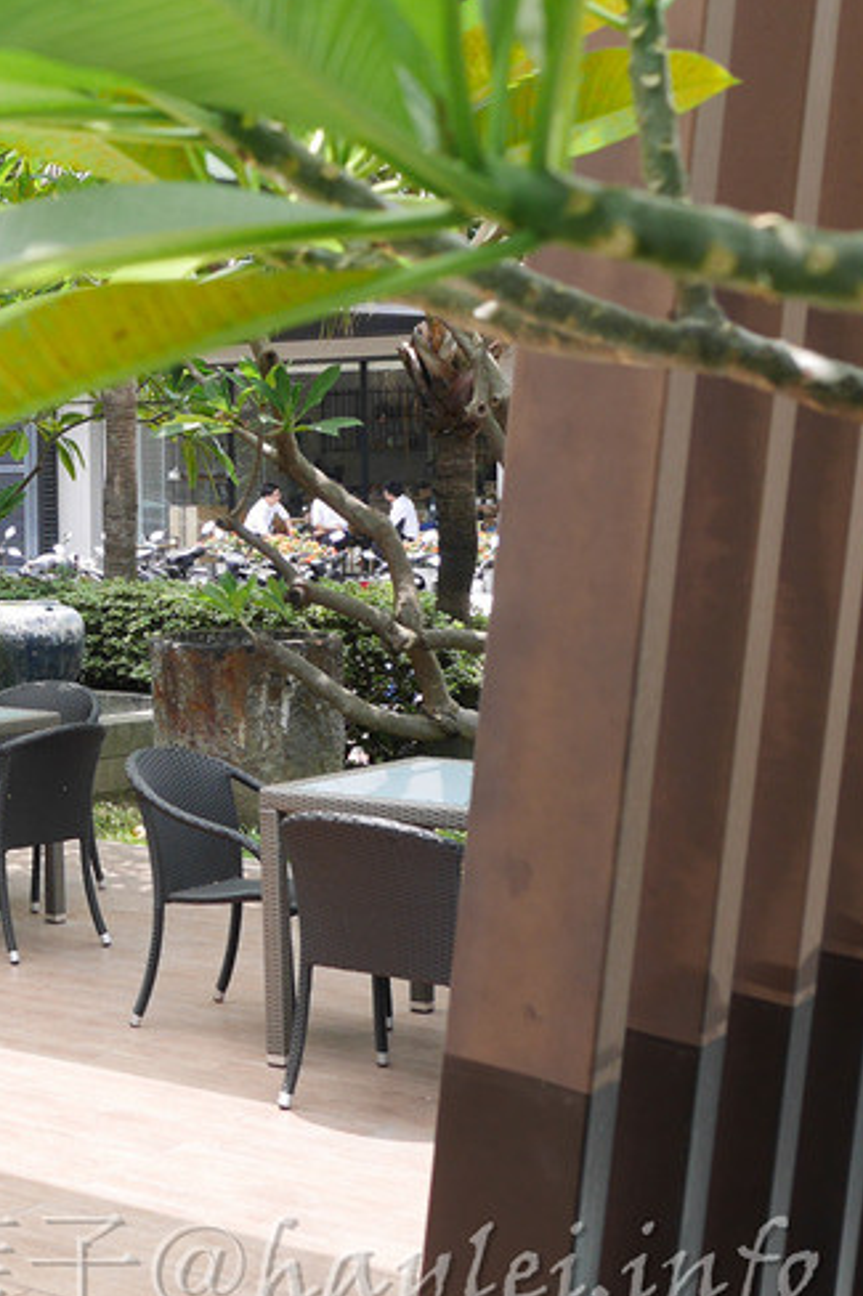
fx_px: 2303
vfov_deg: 31.2
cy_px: 457
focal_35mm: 64
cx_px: -340
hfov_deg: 19.2
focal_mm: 15
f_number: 3.5
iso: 200
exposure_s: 1/320
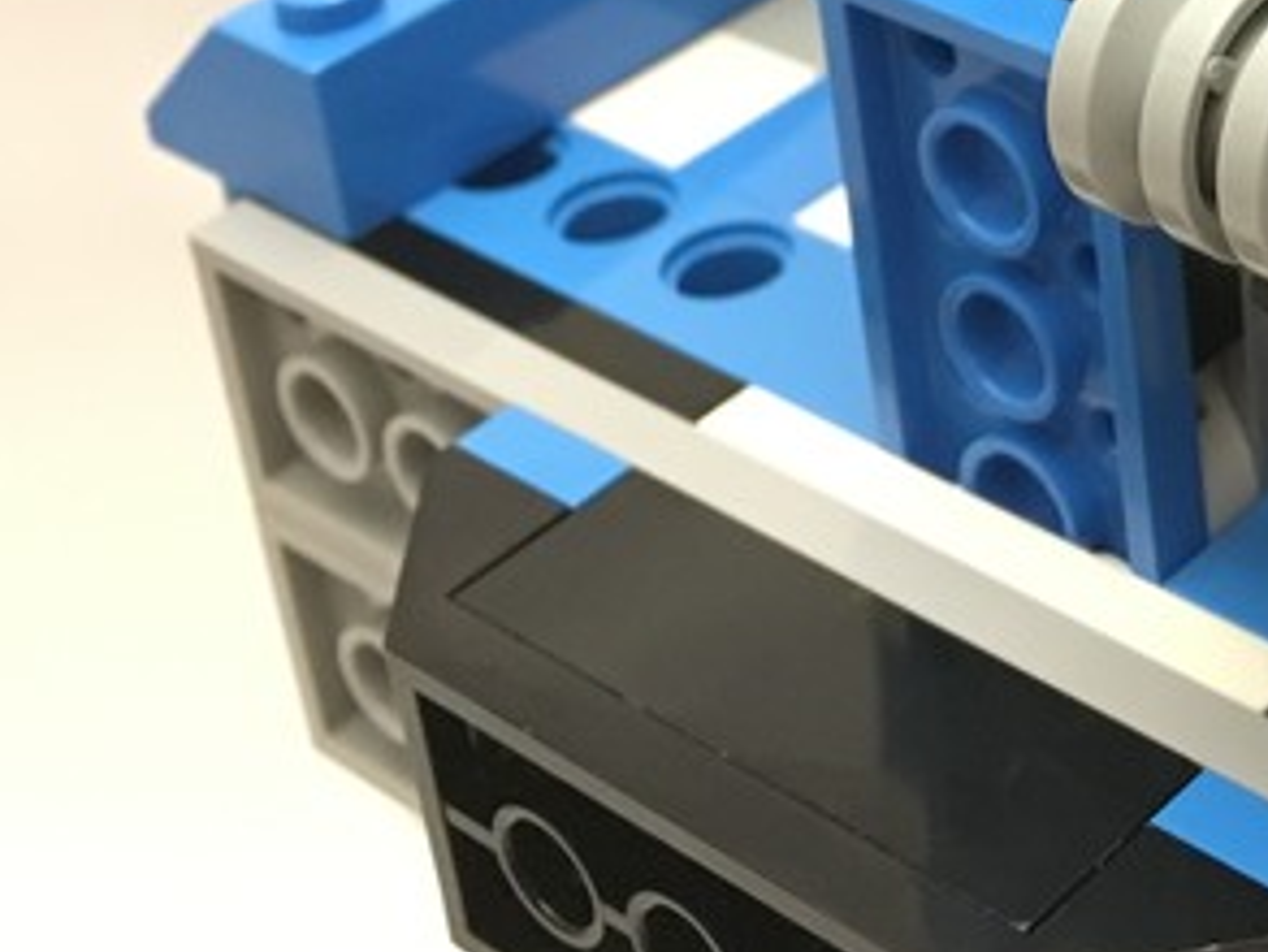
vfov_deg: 15.3
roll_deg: -0.6
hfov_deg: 20.4
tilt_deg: -19.5
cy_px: -474
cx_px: 1567
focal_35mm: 89
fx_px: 3261
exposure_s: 1/17
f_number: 2.2
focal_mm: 4.15
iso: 200
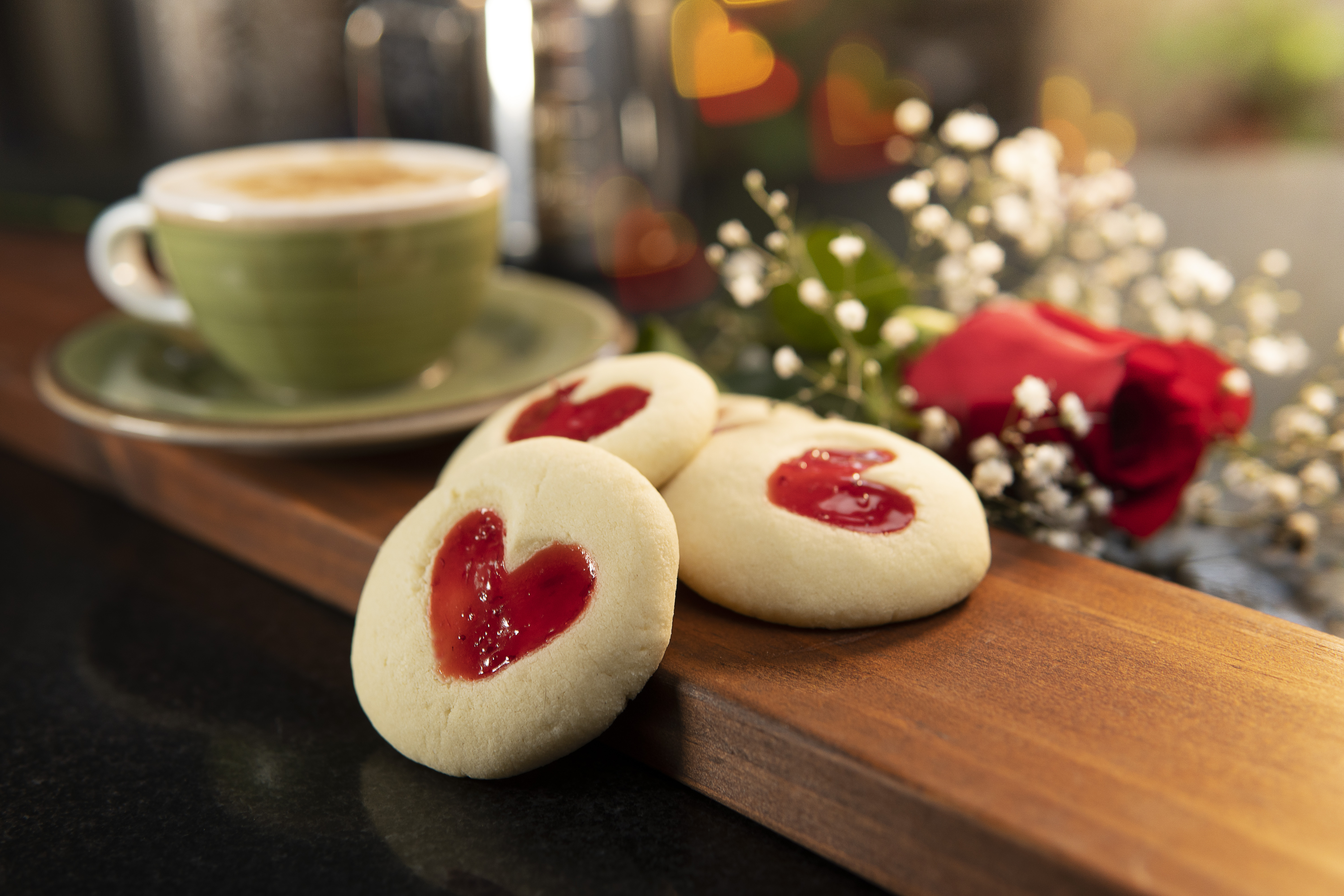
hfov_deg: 43.6
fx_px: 1680
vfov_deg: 29.9
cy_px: 448
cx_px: 672
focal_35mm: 45
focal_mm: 30
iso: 125
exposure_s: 1/13
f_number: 2.8
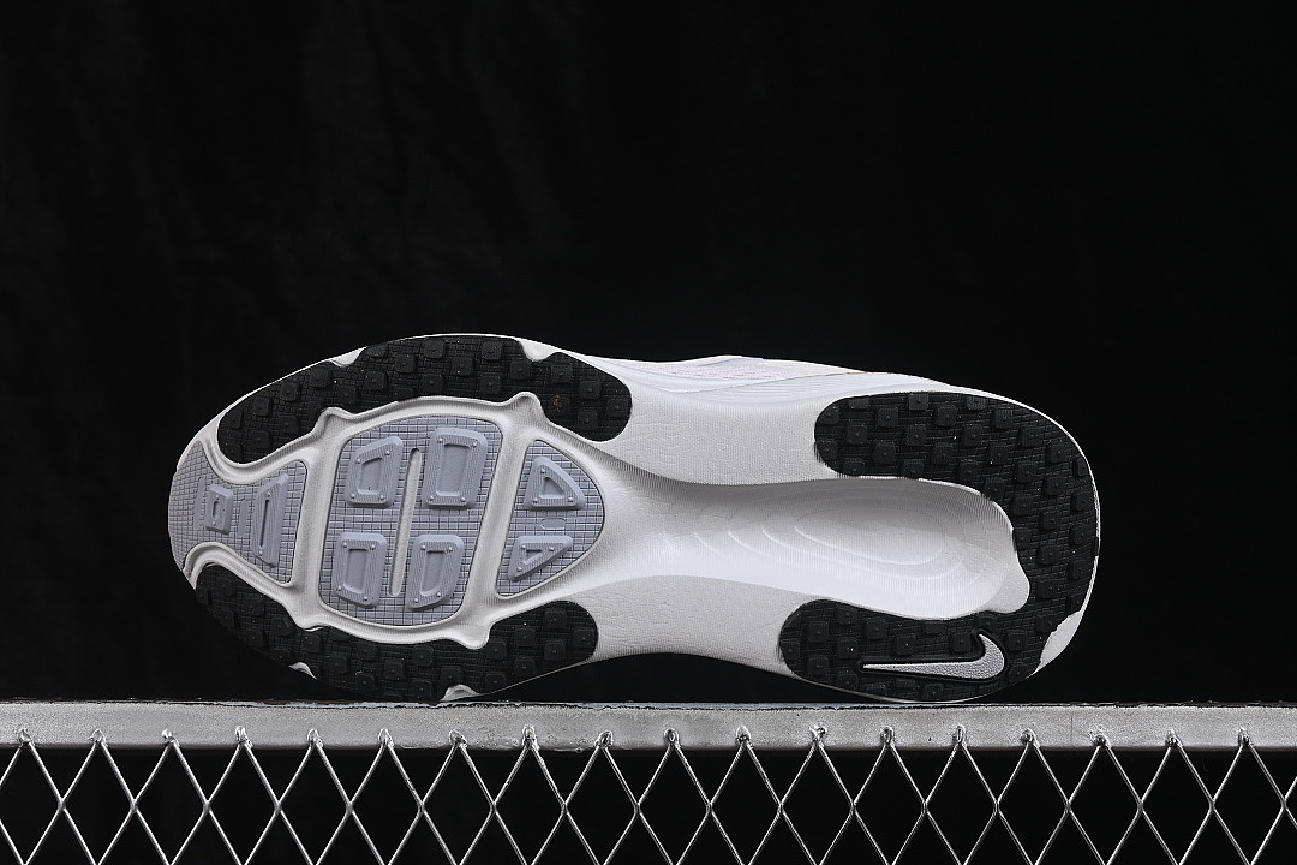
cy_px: 432
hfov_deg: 27.0
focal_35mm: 75
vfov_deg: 18.2
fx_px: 2702
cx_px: 648
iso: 160
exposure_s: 1/80
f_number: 8
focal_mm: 50
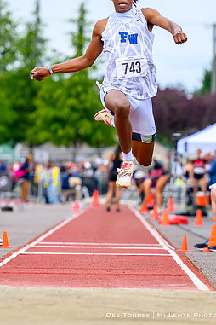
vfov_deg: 6.5
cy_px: 159
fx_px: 2853
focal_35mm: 317
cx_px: 100
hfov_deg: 4.3
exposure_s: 1/2500
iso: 640
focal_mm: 130
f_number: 3.2
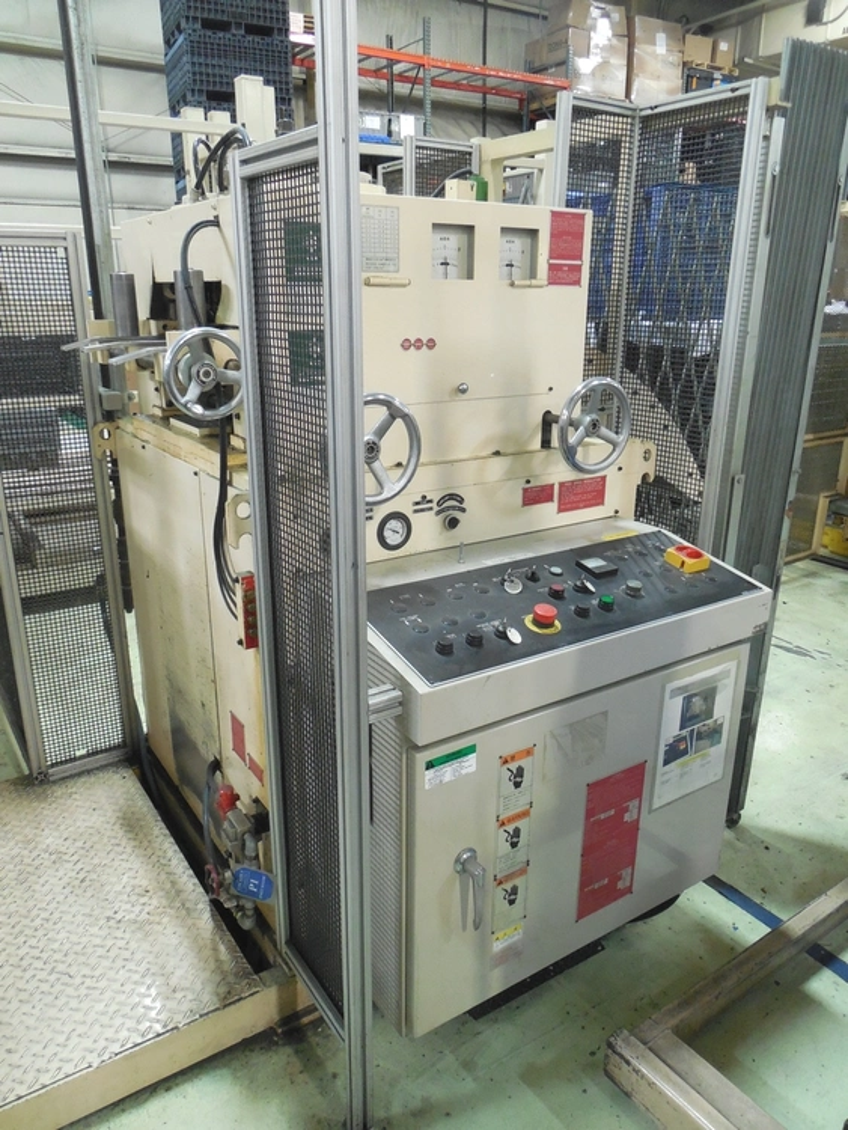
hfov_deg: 54.9
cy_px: 565
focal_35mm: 25
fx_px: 816
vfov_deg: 69.4
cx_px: 424
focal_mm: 4.5
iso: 400
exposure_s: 1/10
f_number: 3.3
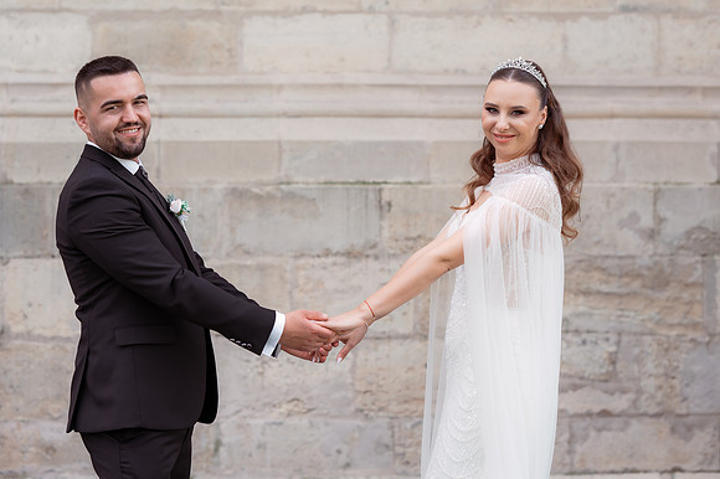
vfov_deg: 15.3
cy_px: 239
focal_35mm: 90
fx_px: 1789
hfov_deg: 22.8
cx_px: 349
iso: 200
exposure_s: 1/640
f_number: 3.2
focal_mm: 85
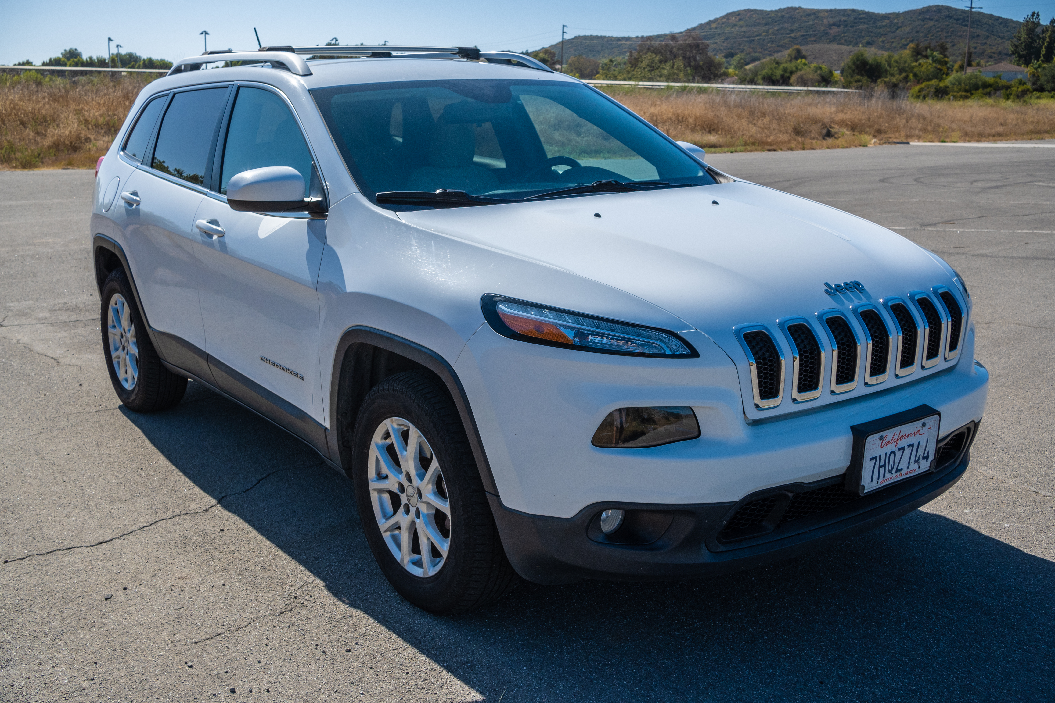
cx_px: 528
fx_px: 1055
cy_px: 352
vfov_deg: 36.9
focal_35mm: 36
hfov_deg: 53.1
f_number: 6.3
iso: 200
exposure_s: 1/800
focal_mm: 24
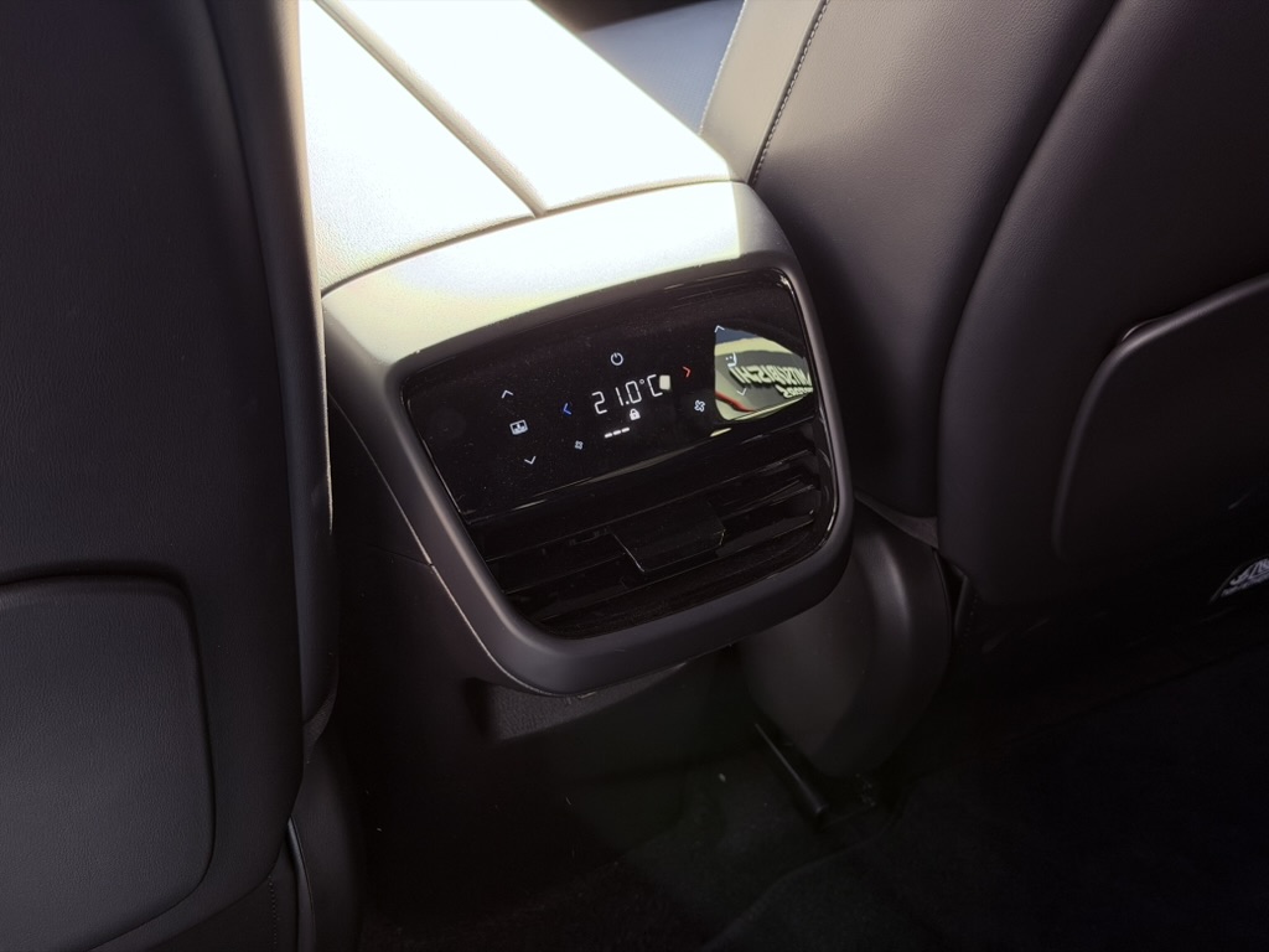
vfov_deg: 30.3
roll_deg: +0.8
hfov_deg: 39.7
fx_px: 1760
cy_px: 476
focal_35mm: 48
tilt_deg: -36.0
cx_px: 634
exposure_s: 1/115
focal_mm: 6.76
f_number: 1.78
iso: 100
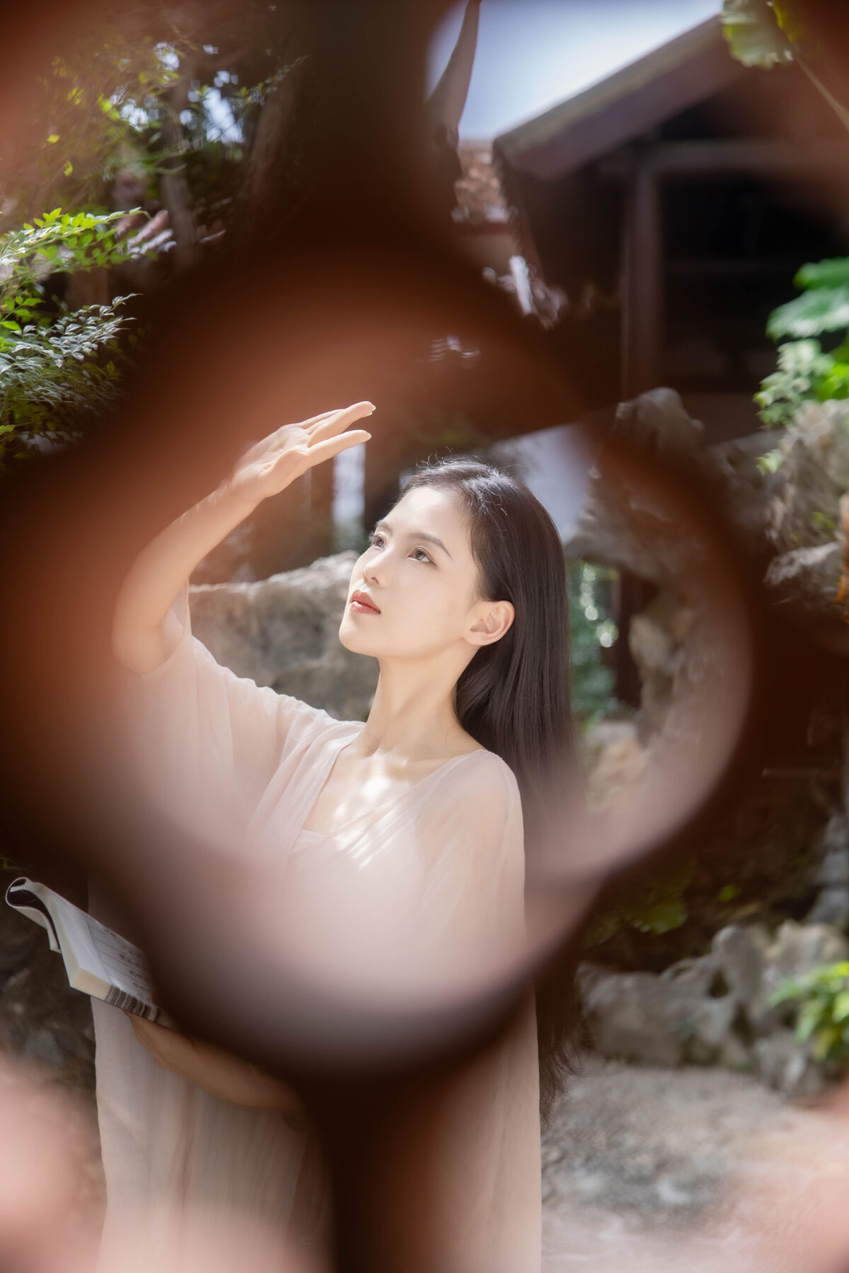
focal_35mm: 54
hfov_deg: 25.1
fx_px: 1910
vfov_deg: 36.9
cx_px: 424
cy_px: 636
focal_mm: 54
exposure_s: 1/200
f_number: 2.8
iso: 125
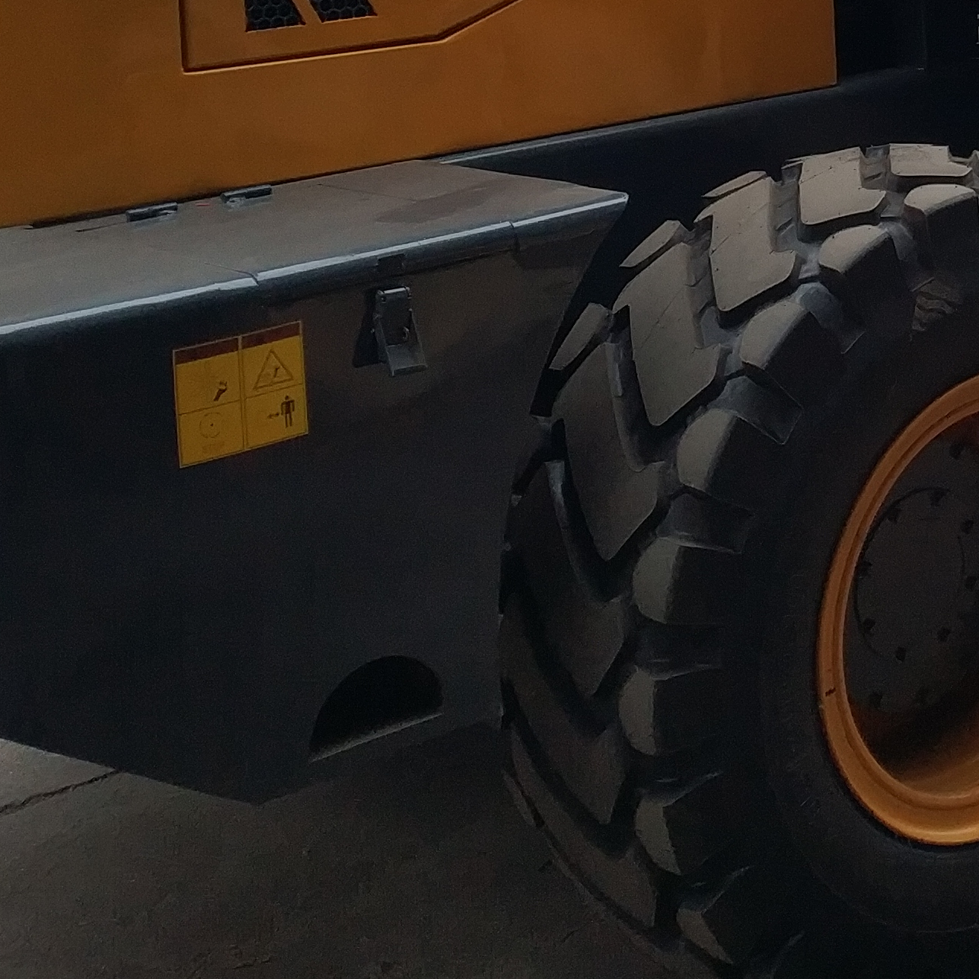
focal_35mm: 88
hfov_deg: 19.3
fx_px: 2816
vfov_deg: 18.9
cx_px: 904
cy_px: -119
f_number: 2
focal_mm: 4.5
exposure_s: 1/100
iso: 269
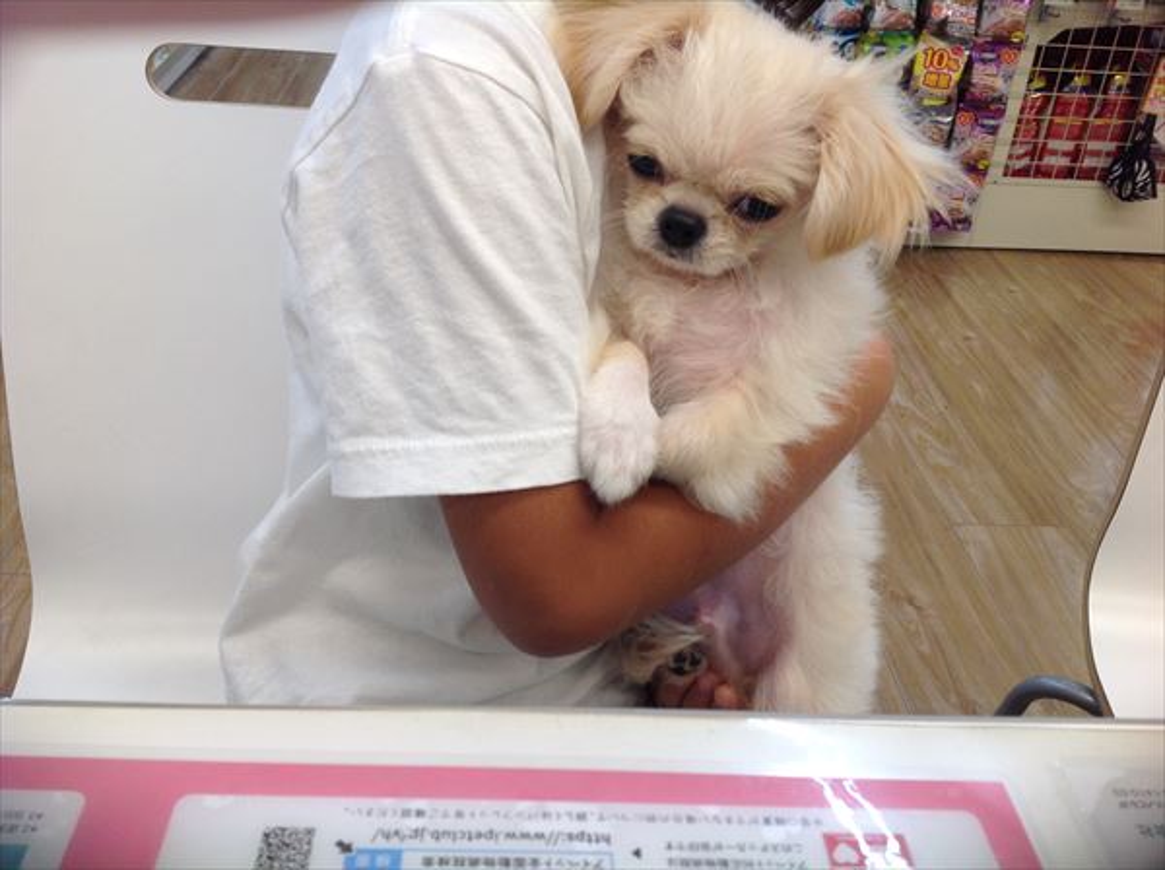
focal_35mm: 35
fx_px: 1176
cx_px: 582
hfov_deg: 52.7
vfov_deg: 40.6
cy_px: 435
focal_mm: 4.28
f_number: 2.4
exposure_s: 1/60
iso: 64
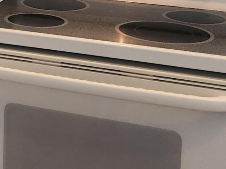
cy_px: -63
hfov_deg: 15.5
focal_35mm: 116
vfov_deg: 12.3
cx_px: -123
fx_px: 757
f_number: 1.8
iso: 125
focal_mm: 5.4
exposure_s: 1/120
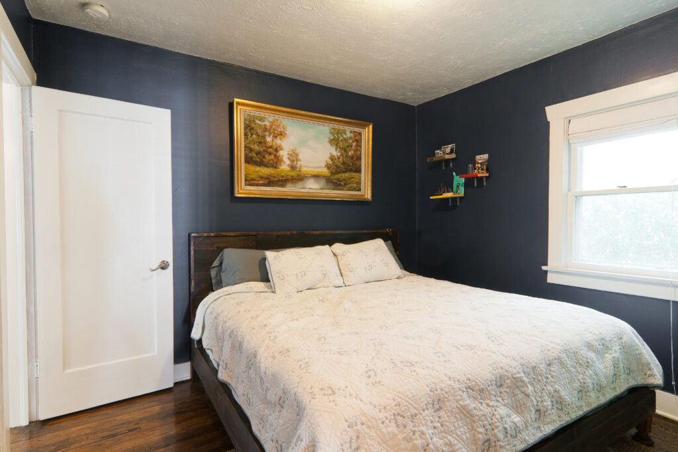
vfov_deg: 67.4
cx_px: 339
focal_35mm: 18
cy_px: 226
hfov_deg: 90.0
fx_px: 339
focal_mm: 12
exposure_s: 1/1.67
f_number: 5.6
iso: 200
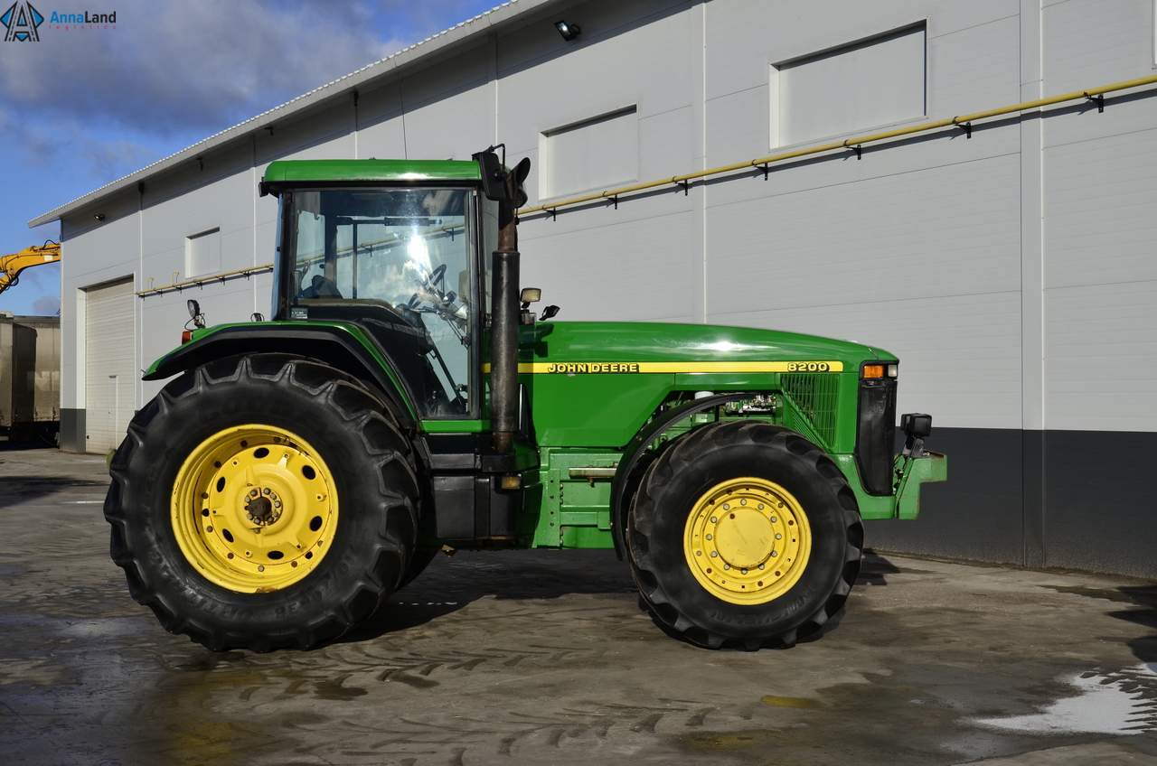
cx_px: 578
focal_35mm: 48
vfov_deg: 28.0
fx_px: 1540
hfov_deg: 41.2
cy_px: 383
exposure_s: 1/1250
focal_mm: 32
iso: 125
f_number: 8
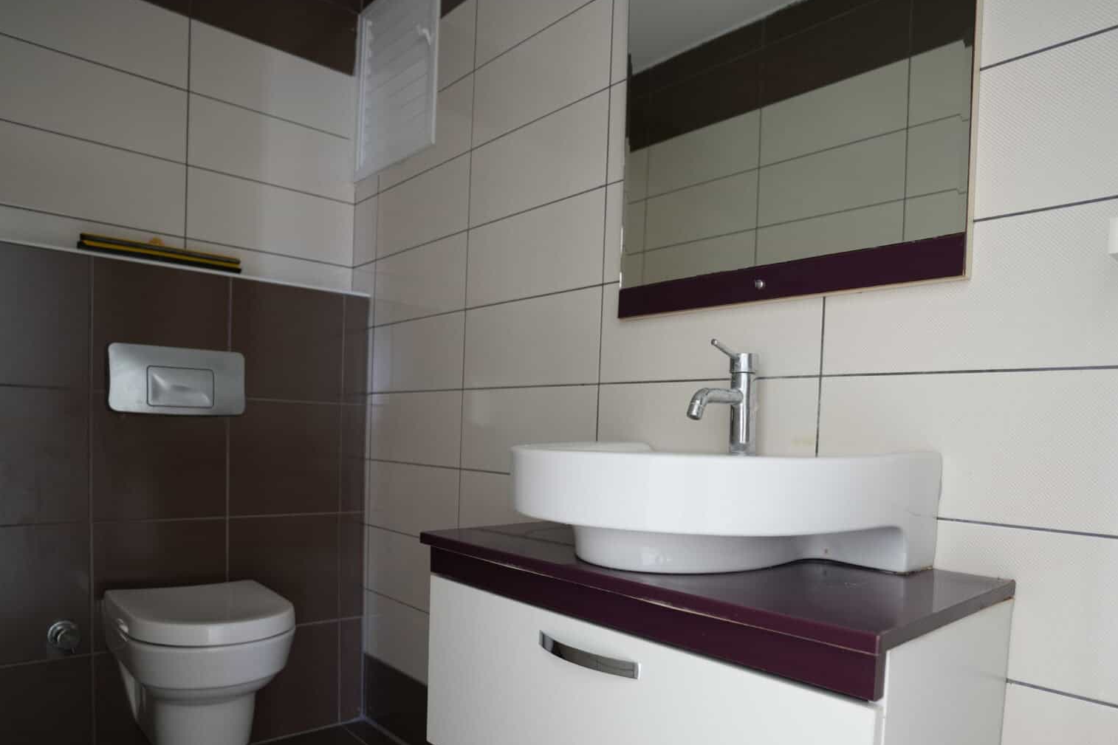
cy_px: 484
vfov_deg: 54.2
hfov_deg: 76.1
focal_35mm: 23
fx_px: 714
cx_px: 578
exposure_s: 1/30
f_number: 2.8
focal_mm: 17
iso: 500
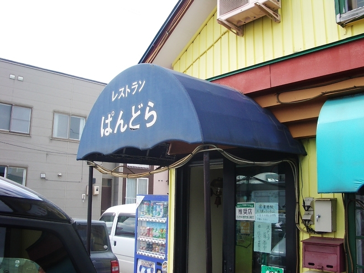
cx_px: 182
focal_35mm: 35
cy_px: 136
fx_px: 368
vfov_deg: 40.7
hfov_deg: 52.6
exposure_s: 1/160
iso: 80
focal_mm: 5.8
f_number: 4.3
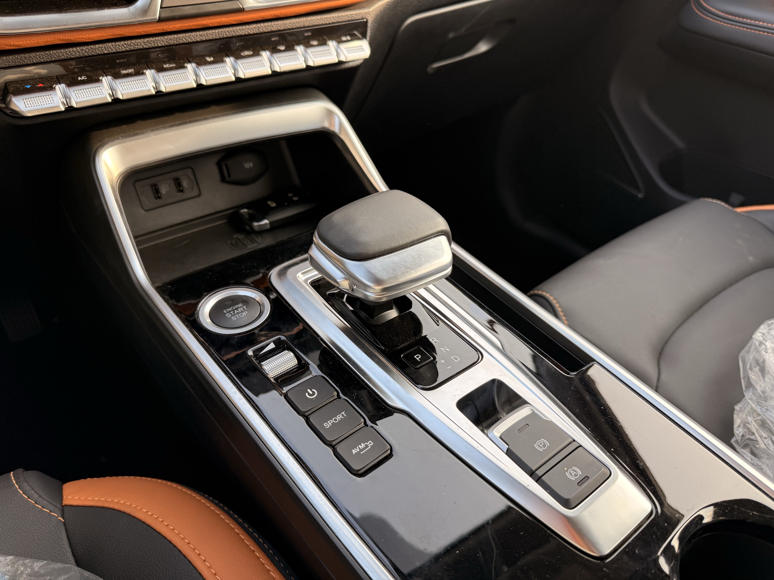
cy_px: 290
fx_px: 537
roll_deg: -2.3
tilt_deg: -38.6
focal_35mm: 24
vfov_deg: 56.8
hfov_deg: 71.6
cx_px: 387
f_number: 1.78
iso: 100
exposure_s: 1/297
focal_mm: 6.76
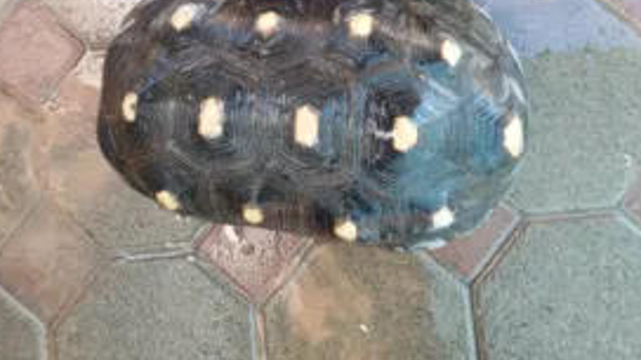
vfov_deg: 27.2
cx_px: 337
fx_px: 680
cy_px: -35
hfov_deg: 50.5
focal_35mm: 40
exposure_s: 1/50
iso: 80
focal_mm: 4.65
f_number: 1.8
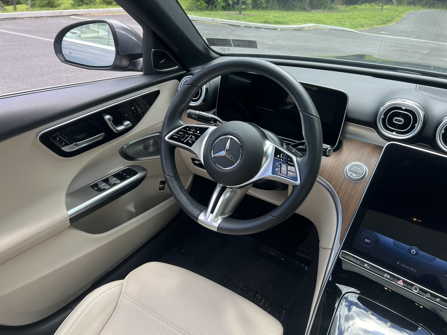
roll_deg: -6.5
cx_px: 224
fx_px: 336
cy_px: 168
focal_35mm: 26
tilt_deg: -26.8
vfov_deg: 53.1
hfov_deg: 67.3
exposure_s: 1/387
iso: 50
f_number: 1.5
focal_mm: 5.7
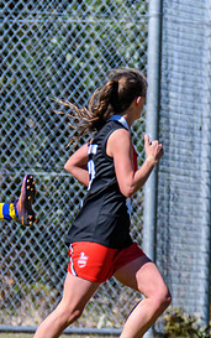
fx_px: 22148
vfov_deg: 0.9
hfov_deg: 0.5
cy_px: 261
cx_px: -63
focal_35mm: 2411
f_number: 8
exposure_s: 1/2500
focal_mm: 600
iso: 800
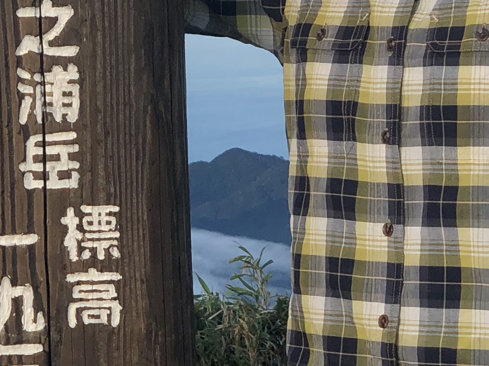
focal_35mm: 201
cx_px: 110
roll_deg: +2.4
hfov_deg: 9.8
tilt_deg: +0.2
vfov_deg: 7.3
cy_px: -70
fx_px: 2839
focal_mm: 6
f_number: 2.4
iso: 16
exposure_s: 1/211
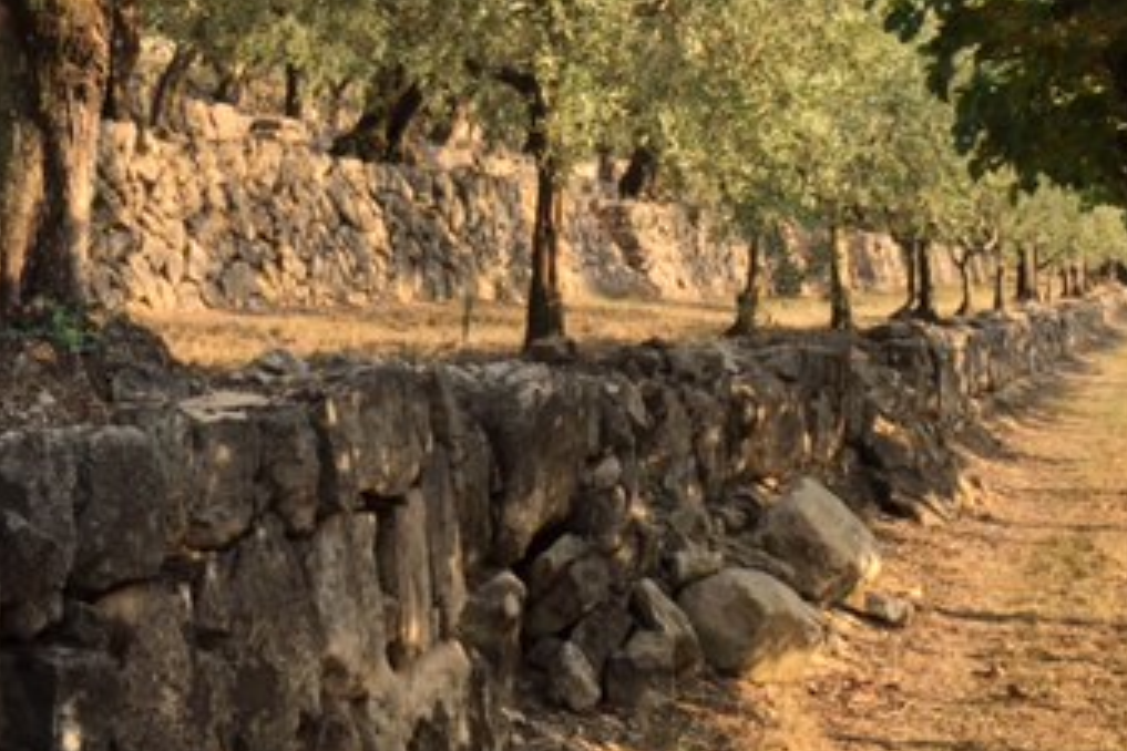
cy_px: -10
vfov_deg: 22.8
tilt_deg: +3.7
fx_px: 1784
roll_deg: -0.6
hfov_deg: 34.9
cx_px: 452
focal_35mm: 57
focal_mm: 4.15
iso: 32
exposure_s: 1/488
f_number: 2.2
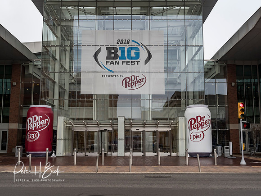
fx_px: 305
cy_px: 98
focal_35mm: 41
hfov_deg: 46.3
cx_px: 130
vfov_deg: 35.5
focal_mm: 20
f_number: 6.3
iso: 640
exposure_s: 1/400
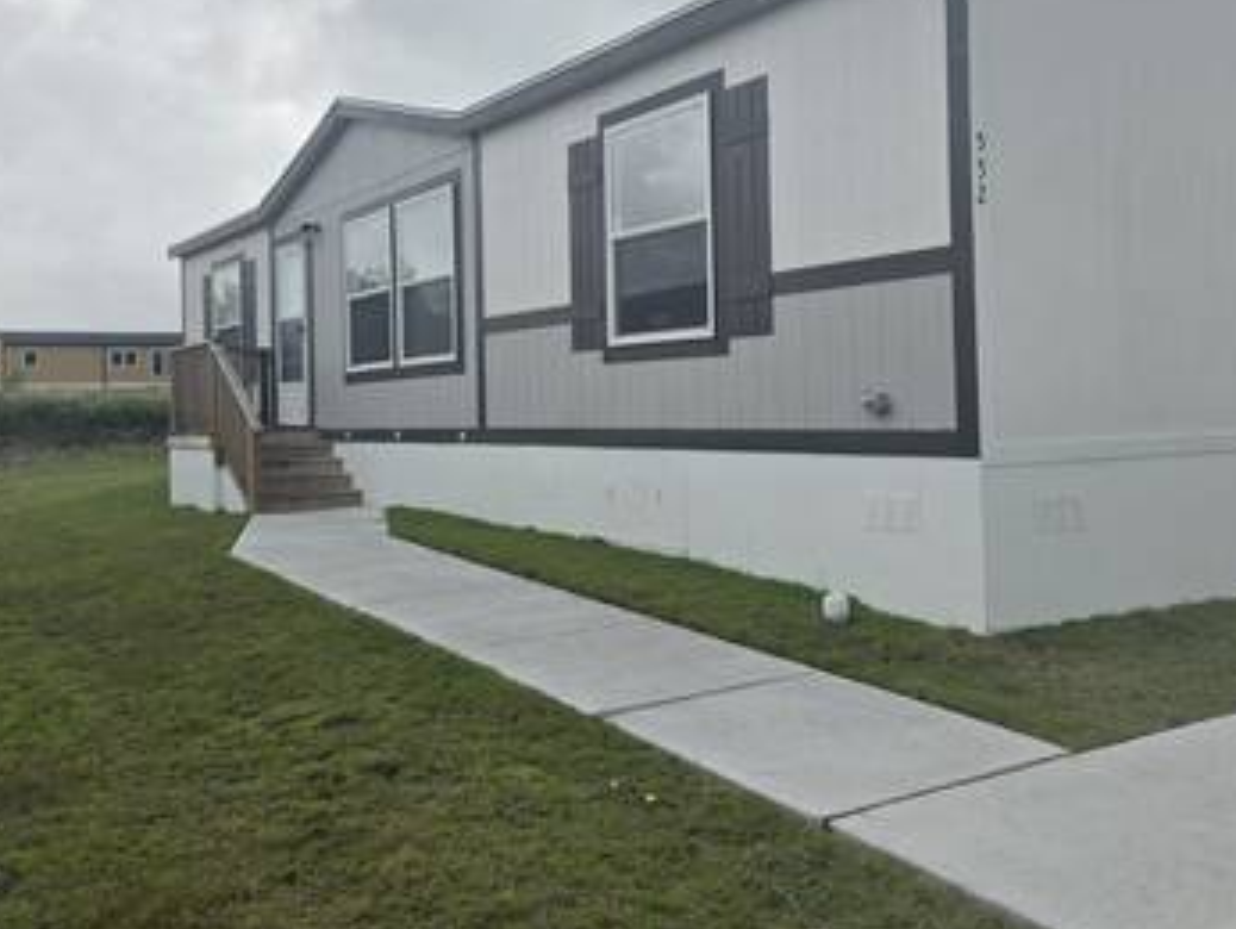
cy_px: 375
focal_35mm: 34
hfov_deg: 53.9
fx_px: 1215
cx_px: 604
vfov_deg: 41.7
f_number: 1.8
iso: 25
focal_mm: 5.4
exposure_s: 1/1501
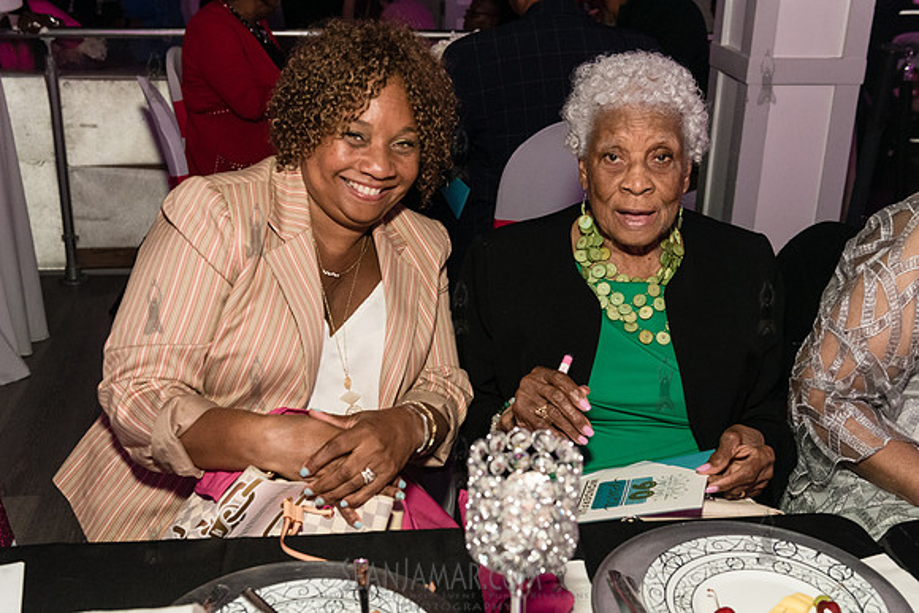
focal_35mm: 42
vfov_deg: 31.8
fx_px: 1077
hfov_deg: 46.2
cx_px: 463
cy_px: 334
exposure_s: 1/200
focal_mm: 38
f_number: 4.5
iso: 4000
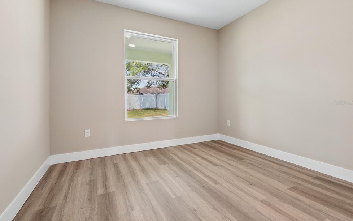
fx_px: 154
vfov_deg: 71.1
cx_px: 170
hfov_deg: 97.8
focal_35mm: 16
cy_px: 102
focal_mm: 10
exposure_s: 1/6
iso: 200
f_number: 11
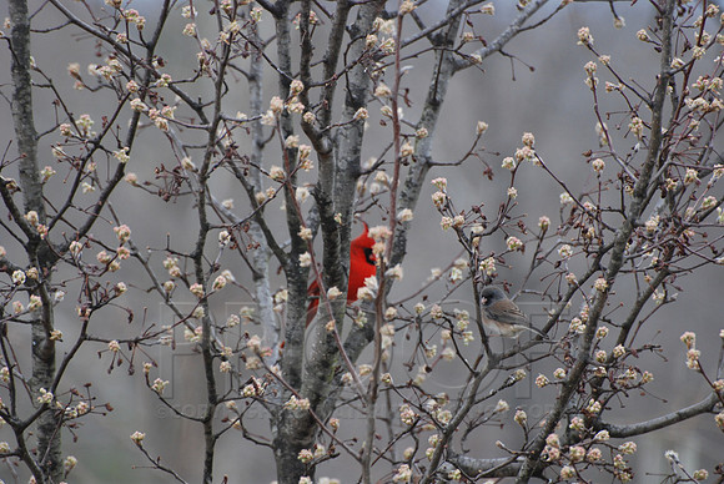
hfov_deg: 4.6
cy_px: 242
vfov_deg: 3.1
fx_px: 9059
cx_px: 362
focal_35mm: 450
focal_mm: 300
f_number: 5.6
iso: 400
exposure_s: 1/200
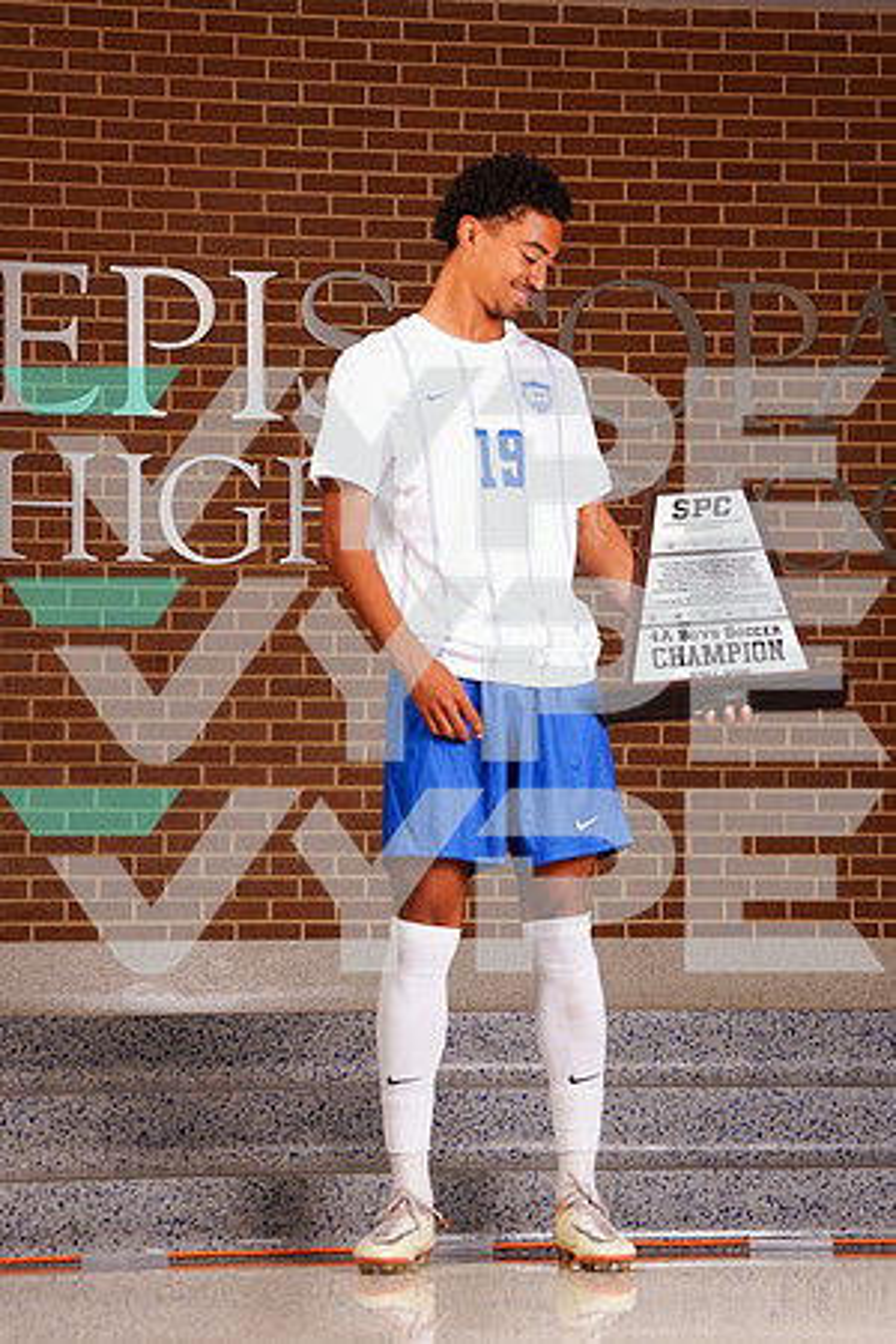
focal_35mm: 100
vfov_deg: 20.4
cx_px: 448
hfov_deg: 13.7
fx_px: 3733
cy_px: 672
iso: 250
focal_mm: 100
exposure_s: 1/200
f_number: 8
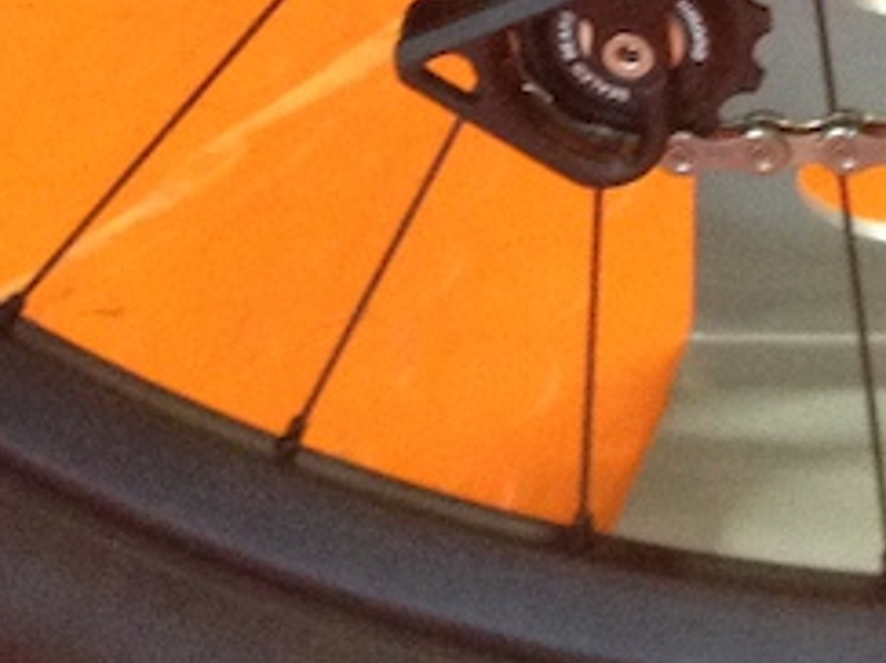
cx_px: 718
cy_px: -523
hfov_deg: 14.1
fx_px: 3556
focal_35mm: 139
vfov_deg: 10.1
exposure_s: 1/24
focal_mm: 3.3
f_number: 2.4
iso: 200
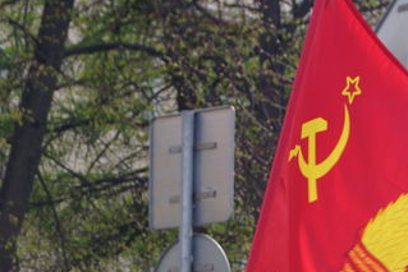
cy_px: 296
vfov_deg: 5.9
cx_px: 329
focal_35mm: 232
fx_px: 2635
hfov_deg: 8.8
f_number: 9
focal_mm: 55
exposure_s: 1/125
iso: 100
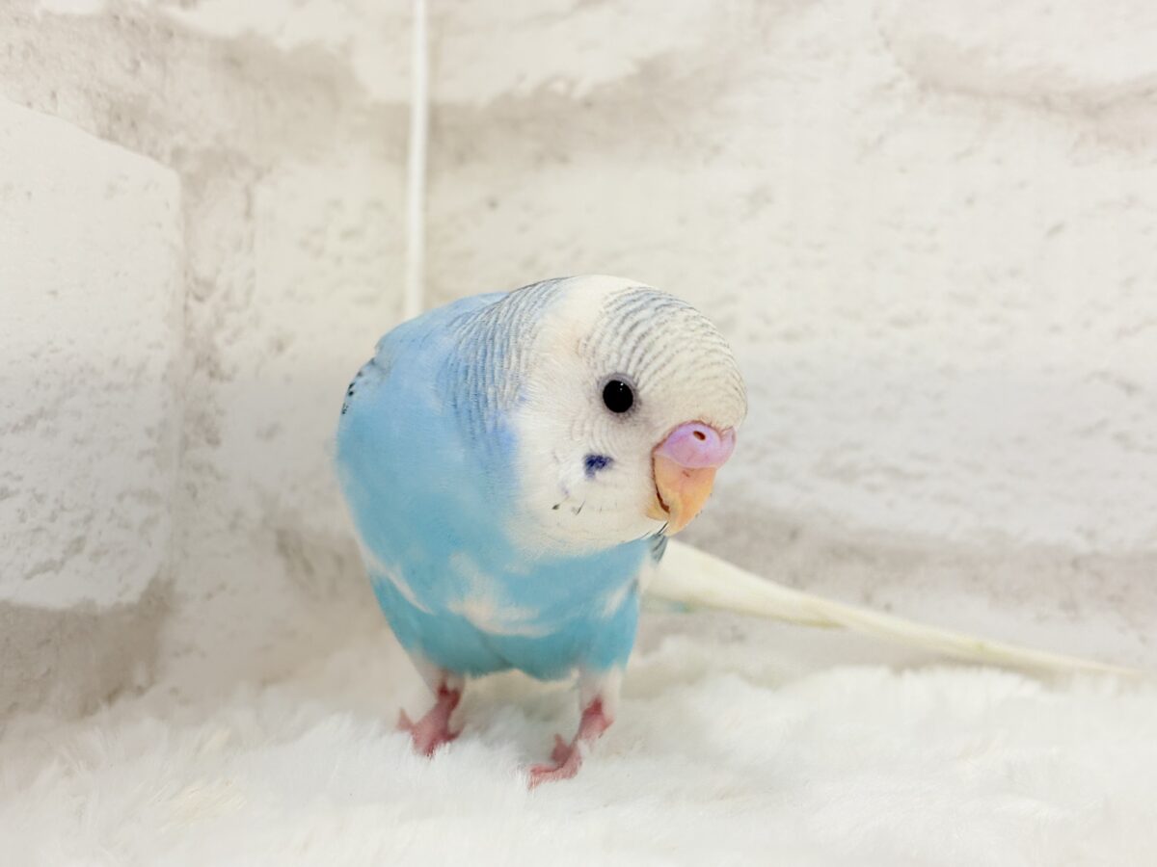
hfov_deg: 36.8
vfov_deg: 28.0
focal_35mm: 52
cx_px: 578
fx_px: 1738
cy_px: 434
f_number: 1.6
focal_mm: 5.96
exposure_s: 1/100
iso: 100
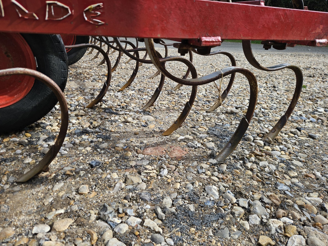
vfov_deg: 58.9
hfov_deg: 73.9
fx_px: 218
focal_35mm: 23
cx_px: 164
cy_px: 123
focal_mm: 5.4
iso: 25
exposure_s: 1/841
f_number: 1.8
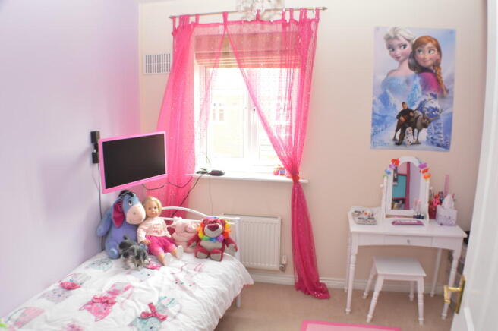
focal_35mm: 33
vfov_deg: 39.9
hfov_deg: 57.3
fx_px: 456
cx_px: 249
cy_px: 166
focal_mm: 22
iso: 200
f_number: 8
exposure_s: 1/8
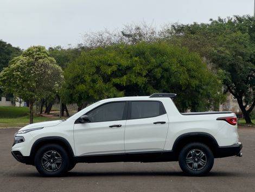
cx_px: 128
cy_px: 96
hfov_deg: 25.3
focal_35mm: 77
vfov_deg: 19.2
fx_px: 568
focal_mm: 9
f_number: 2.8
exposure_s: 1/394
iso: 25
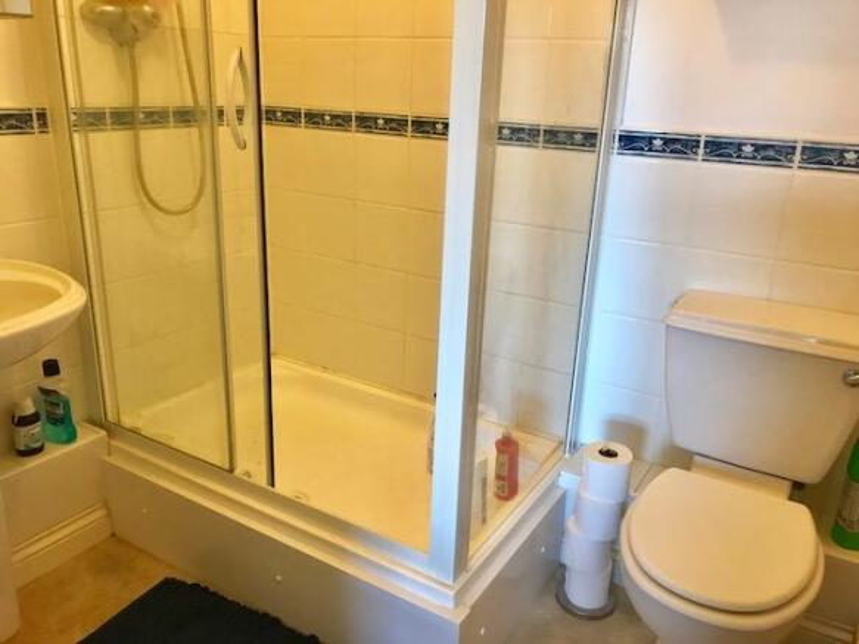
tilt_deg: -19.4
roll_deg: -2.7
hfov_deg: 63.5
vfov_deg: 49.7
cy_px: 322
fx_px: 695
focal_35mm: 28
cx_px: 430
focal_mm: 3.99
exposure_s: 1/20
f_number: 1.8
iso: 40
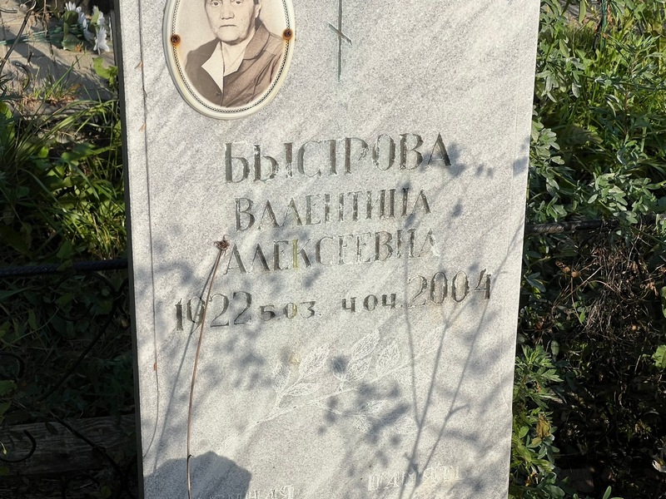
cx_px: 333
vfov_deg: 19.1
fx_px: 1481
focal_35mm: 77
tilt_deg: -26.5
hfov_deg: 25.3
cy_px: 250
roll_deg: +0.1
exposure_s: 1/1143
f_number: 2.8
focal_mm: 9
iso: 32
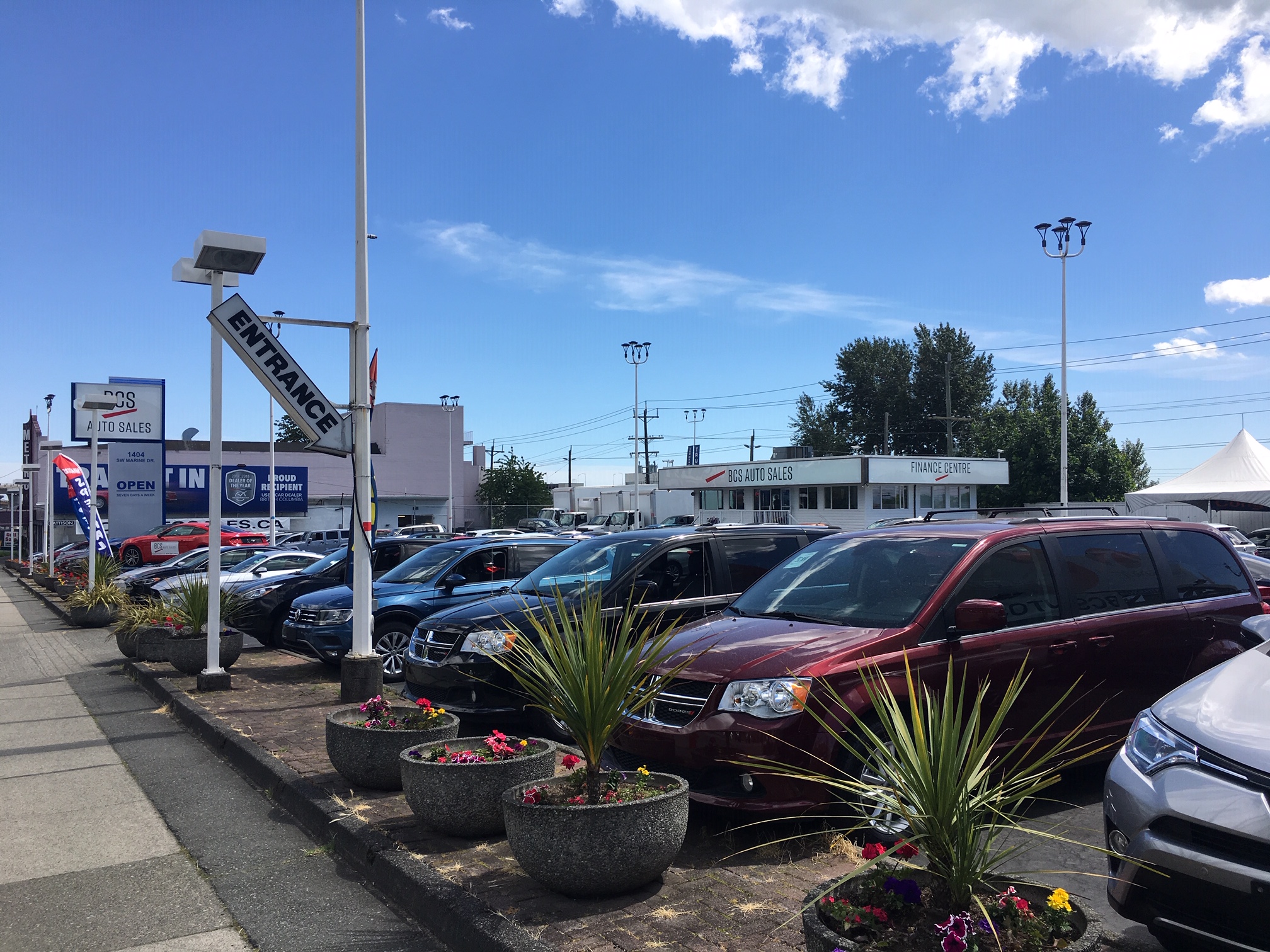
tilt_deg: +2.0
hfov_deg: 61.7
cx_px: 635
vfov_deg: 48.2
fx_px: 1064
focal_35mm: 29
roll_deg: +0.7
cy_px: 476
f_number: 2.2
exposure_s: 1/1326
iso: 25
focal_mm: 4.15
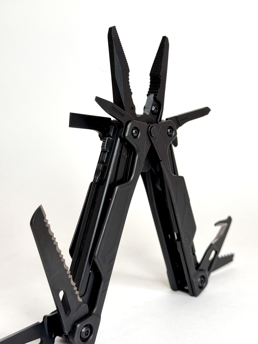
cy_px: 172
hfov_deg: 30.3
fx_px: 477
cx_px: 129
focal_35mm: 48
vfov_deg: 39.7
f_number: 1.78
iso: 64
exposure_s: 1/314
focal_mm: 6.76
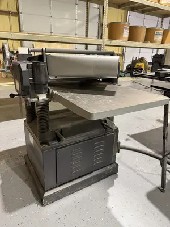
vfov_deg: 71.6
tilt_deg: -20.6
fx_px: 157
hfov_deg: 56.8
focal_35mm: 24
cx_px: 85
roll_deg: -2.4
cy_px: 114
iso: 200
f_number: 1.78
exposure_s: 1/60
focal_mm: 6.76
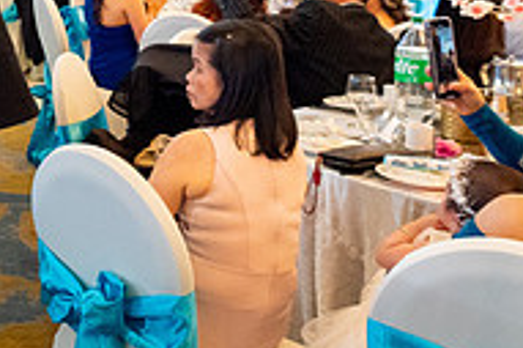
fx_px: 1060
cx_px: -151
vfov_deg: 18.1
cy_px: -12
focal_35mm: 73
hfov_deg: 24.4
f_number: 5.6
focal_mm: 24
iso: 3200
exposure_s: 1/125
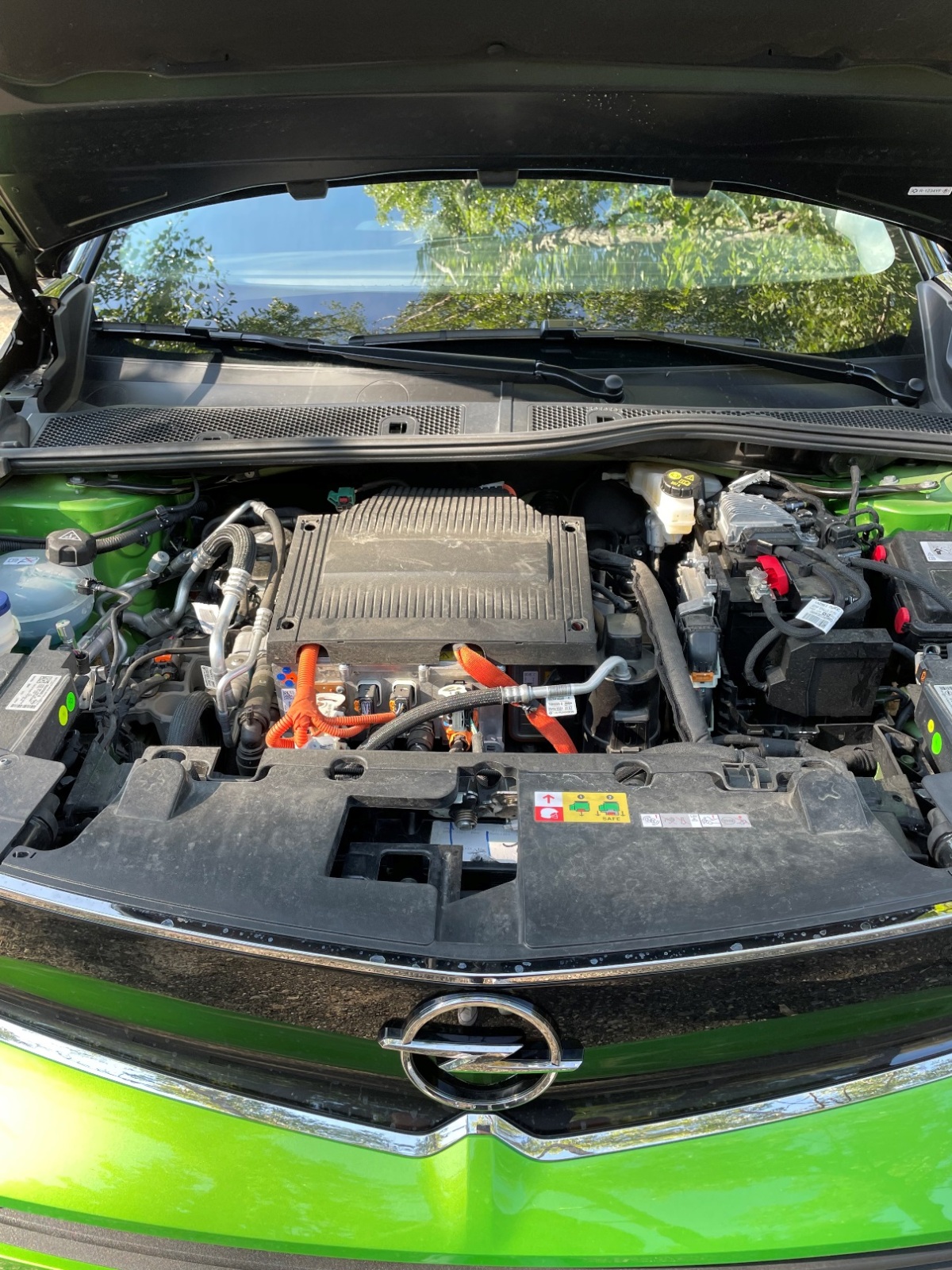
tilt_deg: -28.9
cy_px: 635
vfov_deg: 67.3
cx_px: 476
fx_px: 953
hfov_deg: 53.1
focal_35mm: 26
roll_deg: -1.8
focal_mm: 4.2
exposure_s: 1/121
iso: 32
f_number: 1.6
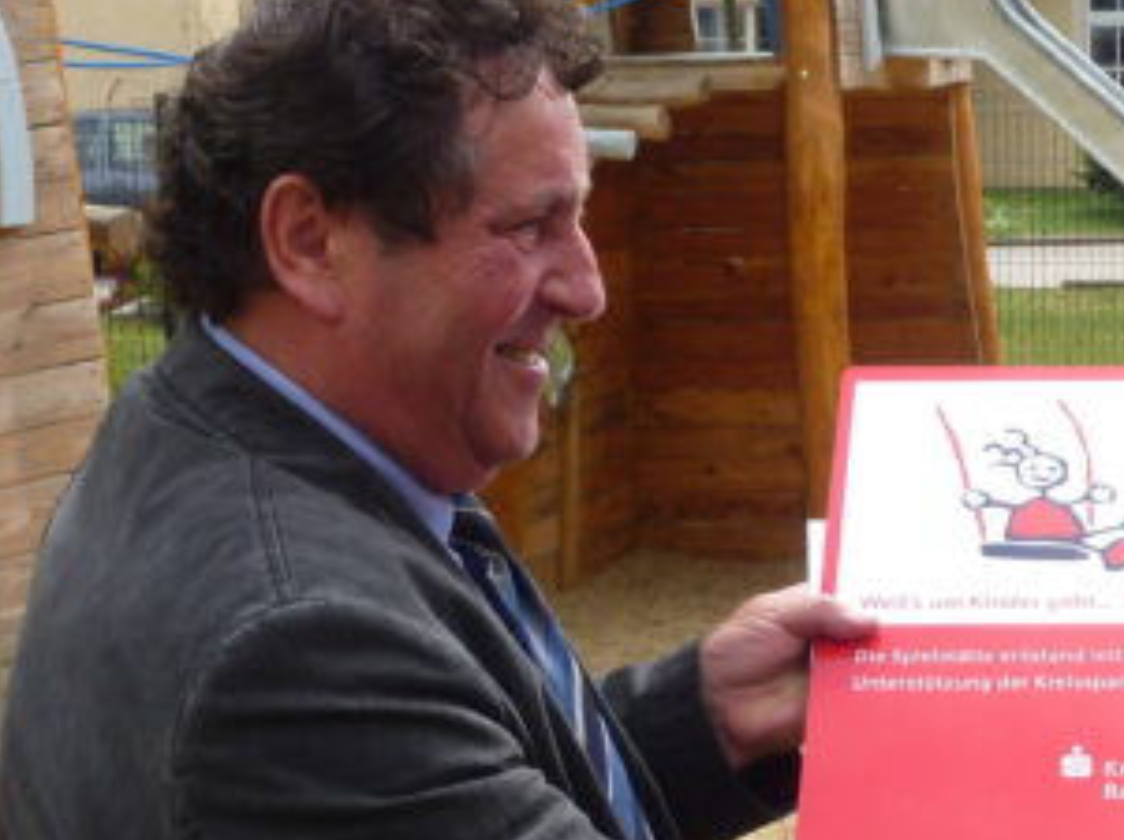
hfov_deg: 20.7
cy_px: 429
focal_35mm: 92
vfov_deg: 16.0
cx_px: 1102
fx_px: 2984
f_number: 4
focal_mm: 6.3
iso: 80
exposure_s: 1/250
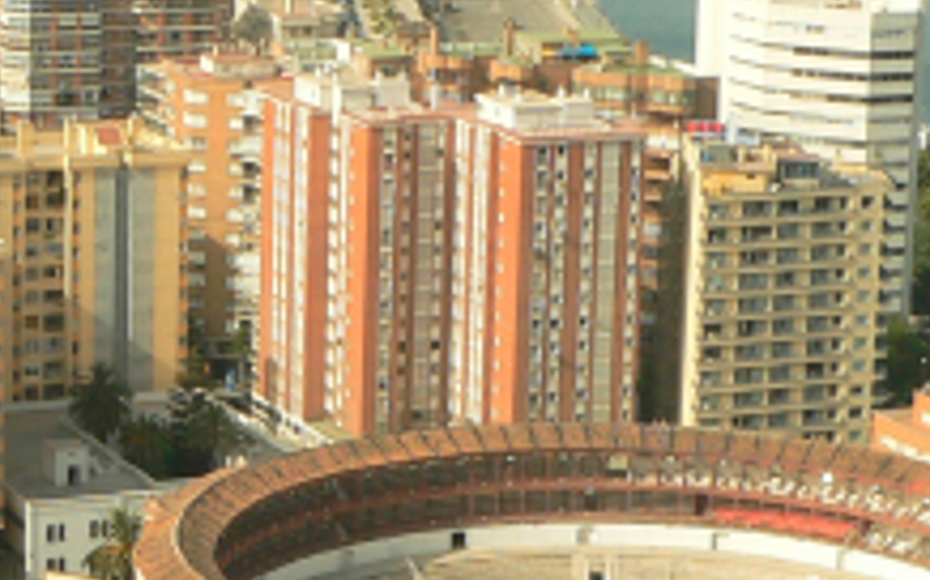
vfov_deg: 9.3
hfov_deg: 14.9
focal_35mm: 140
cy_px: 350
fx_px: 3547
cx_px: 452
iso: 80
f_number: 4
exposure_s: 1/160
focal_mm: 6
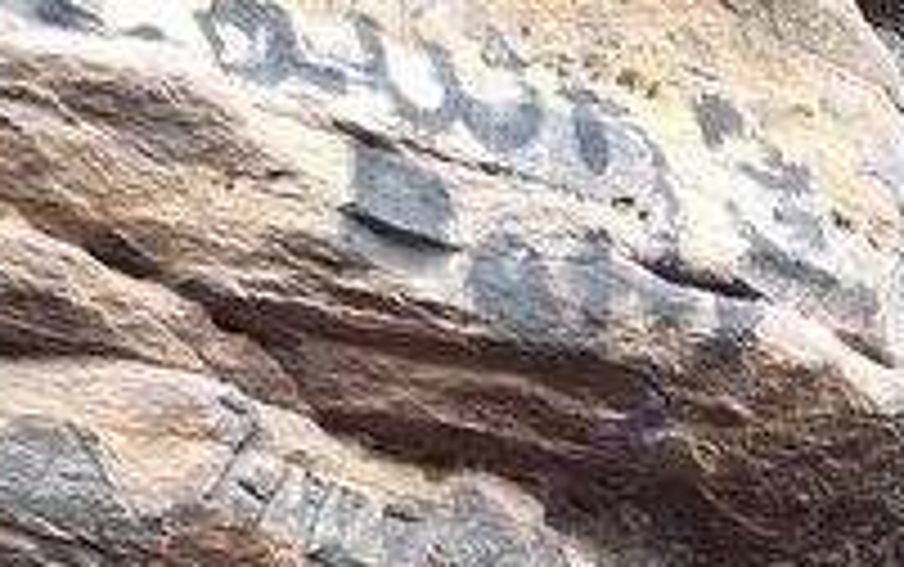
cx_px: 1075
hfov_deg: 20.1
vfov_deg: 11.6
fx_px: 2392
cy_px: 1260
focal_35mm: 97
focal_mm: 5.4
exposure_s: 1/120
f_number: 1.8
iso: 200
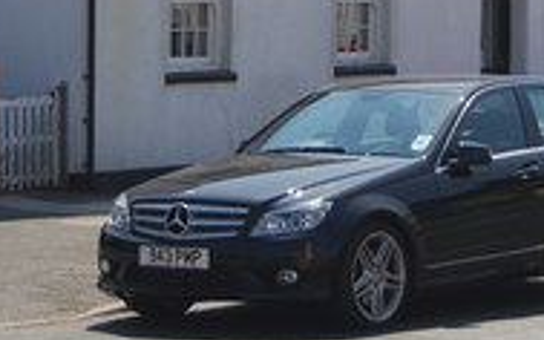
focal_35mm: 182
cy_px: -202
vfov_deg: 7.1
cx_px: 343
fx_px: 2693
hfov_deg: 11.5
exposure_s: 1/1000
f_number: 4.8
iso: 140
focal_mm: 35
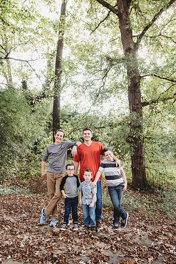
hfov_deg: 53.1
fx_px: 176
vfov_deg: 73.7
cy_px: 132
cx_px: 88
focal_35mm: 24
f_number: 3.2
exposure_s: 1/250
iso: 500
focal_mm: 24
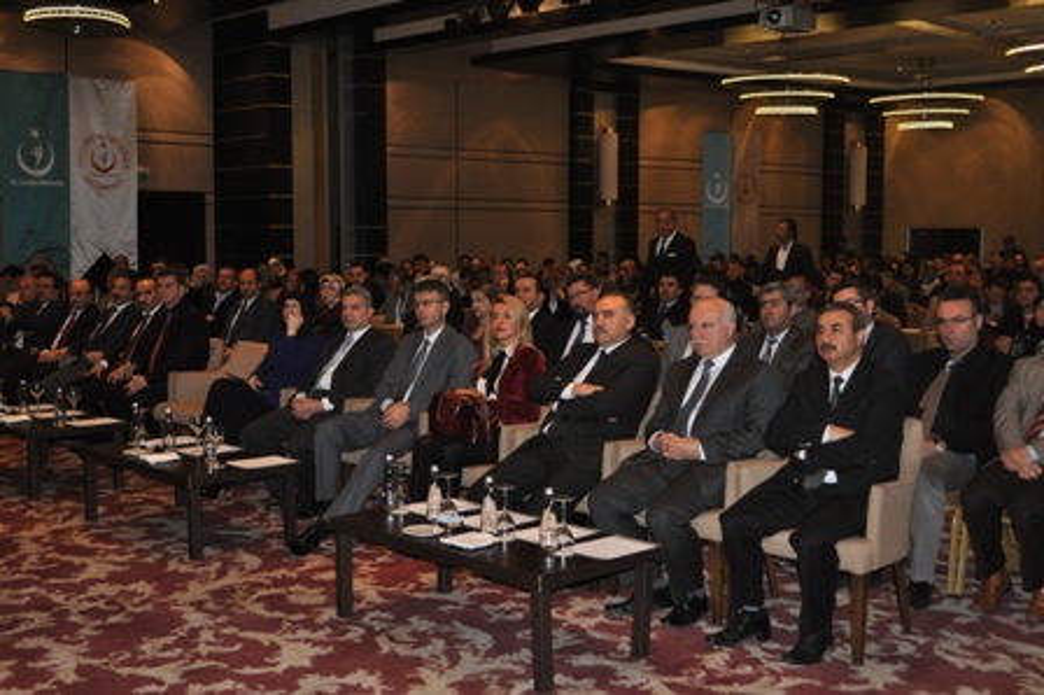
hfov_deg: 46.4
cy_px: 348
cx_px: 522
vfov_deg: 31.8
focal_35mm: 42
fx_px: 1217
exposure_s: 1/60
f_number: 4.5
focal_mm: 28
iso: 800
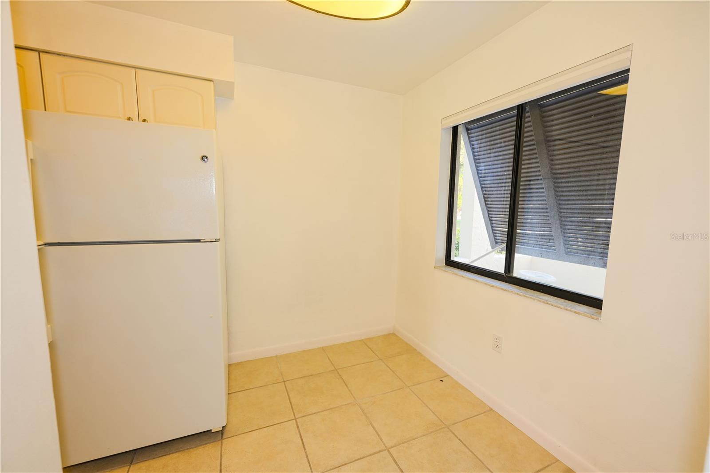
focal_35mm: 14
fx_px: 286
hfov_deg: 102.3
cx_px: 355
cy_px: 236
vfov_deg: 79.2
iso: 3600
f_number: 4
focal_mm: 14.5
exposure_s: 1/60
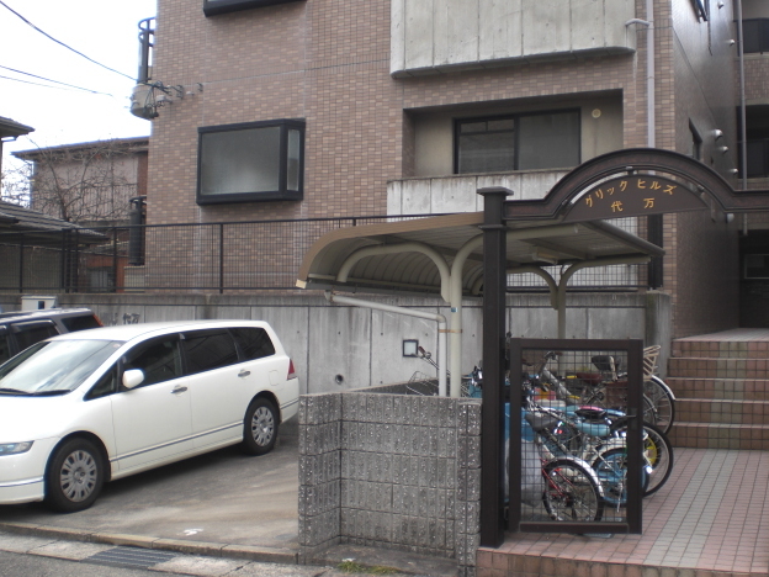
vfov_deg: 36.8
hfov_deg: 47.9
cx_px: 382
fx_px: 866
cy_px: 284
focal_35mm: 39
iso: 50
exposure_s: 1/125
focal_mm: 6.3
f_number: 3.1
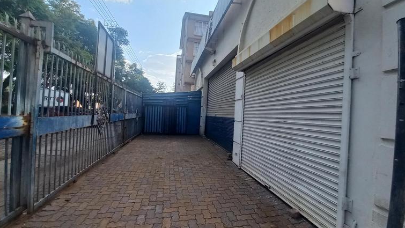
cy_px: 114
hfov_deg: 102.9
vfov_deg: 70.6
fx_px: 161
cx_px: 192
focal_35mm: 15
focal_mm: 1.42
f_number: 2.2
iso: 40
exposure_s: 1/358
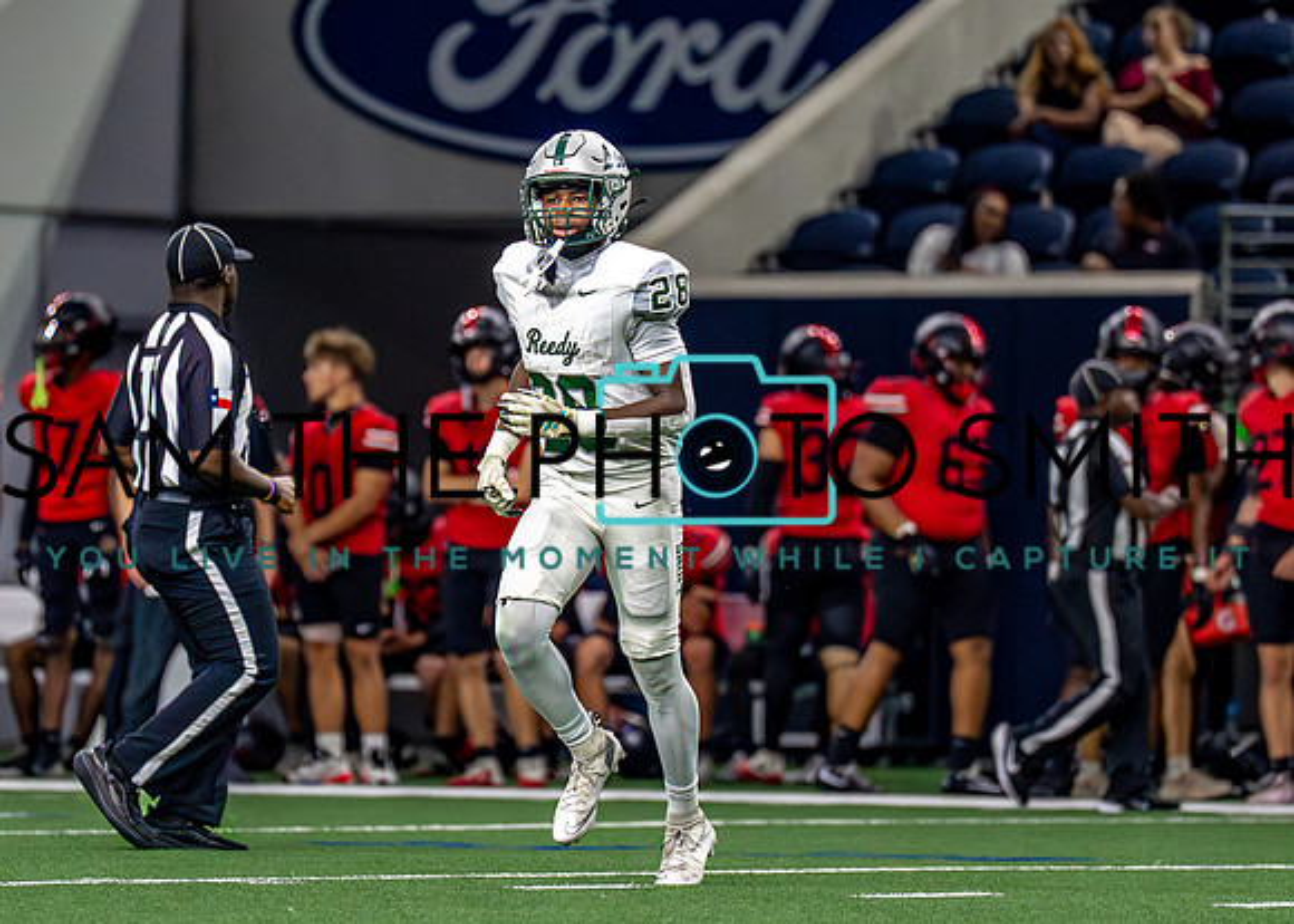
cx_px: 591
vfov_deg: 3.3
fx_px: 15989
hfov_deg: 4.6
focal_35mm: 435
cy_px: 498
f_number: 2.8
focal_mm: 200
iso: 5000
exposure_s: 1/2000
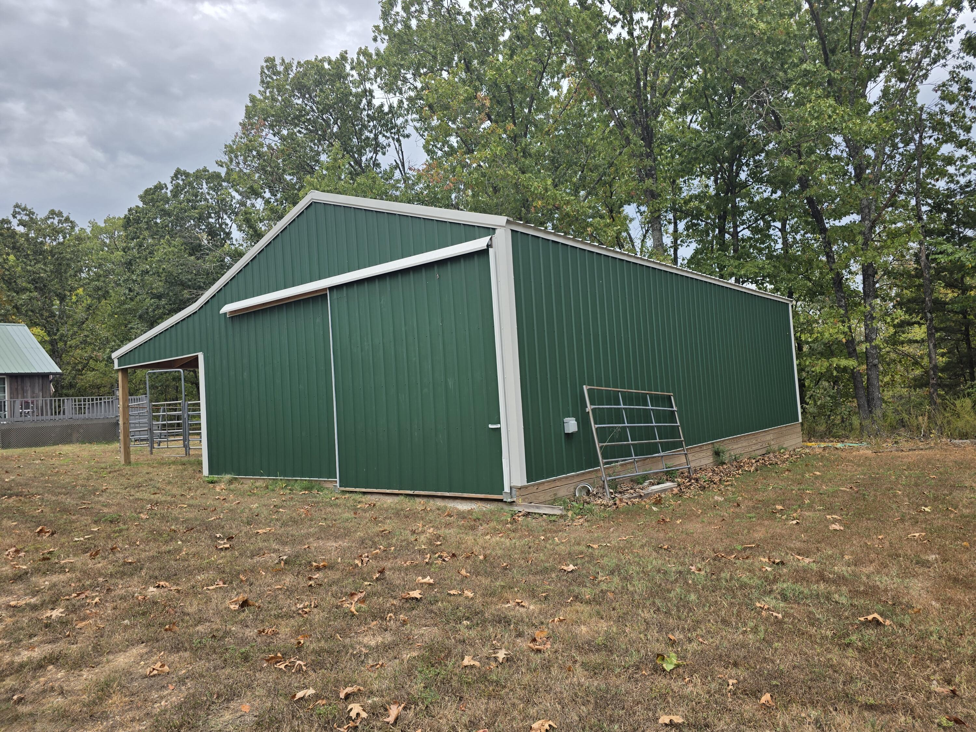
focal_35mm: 23
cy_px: 366
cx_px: 488
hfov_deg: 73.9
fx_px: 648
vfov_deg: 58.9
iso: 12
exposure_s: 1/347
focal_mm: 6.3
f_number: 1.7
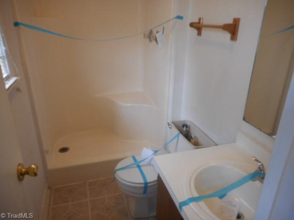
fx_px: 212
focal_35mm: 25
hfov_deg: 69.4
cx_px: 147
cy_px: 110
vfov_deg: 54.9
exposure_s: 1/30
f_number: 3.7
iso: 140
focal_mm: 4.5
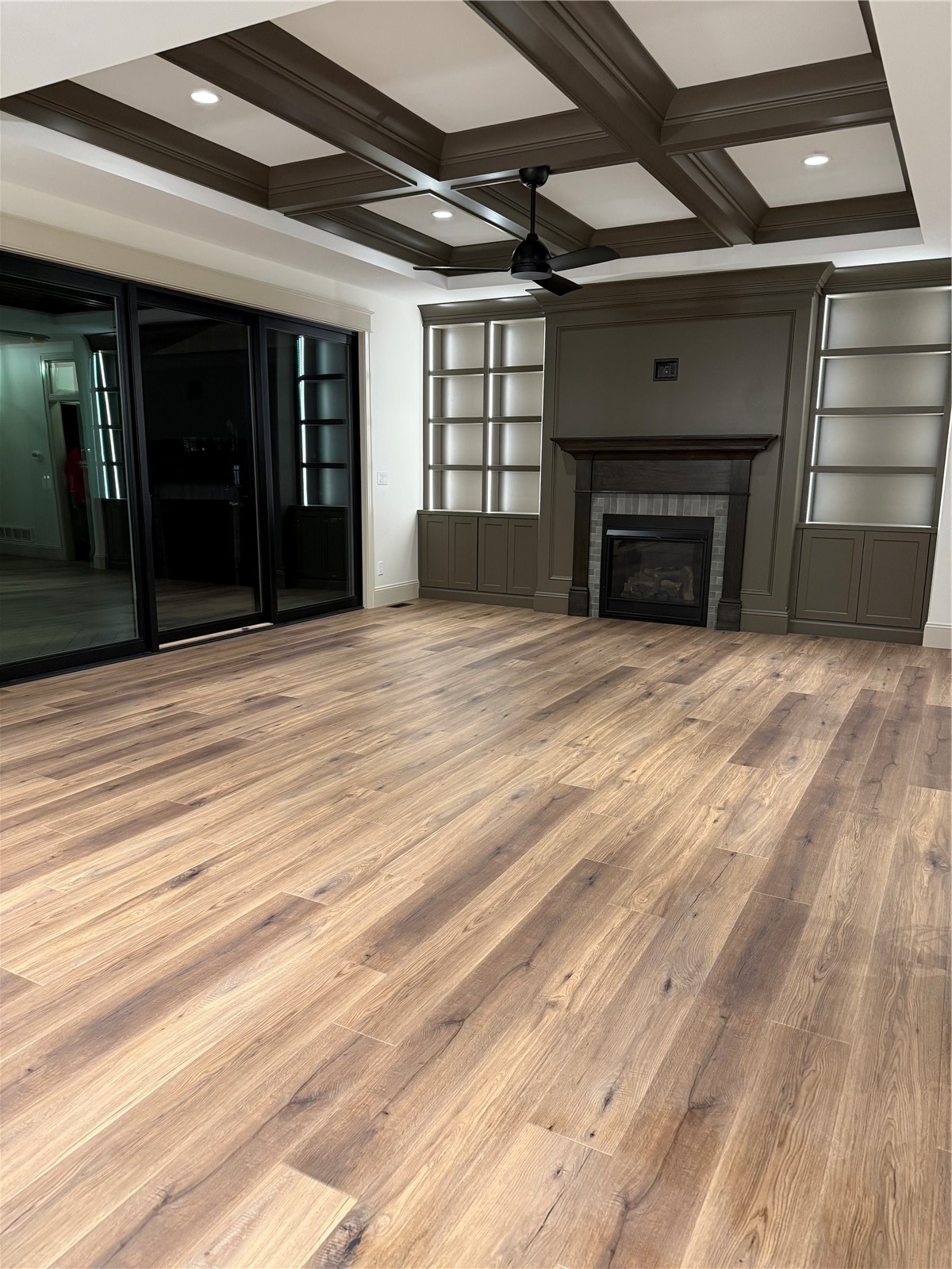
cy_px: 634
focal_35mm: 24
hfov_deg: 56.8
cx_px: 476
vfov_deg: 71.6
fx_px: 880
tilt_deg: -10.2
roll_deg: -0.7
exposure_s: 1/60
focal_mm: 6.76
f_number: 1.78
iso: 320
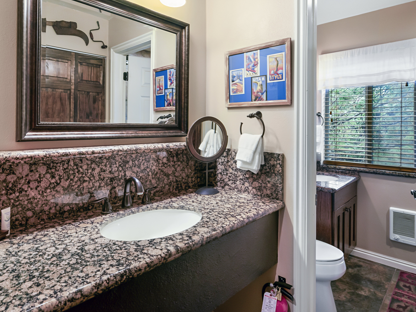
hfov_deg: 78.9
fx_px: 252
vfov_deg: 62.9
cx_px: 223
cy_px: 125
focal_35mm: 21
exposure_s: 1/5
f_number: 9
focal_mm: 16
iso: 400
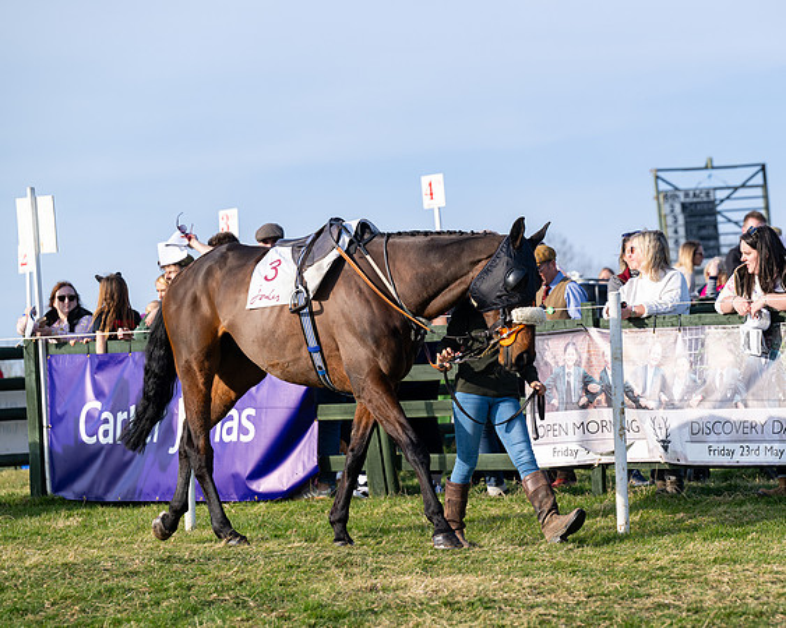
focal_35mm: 164
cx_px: 472
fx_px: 3803
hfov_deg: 11.8
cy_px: 314
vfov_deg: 9.4
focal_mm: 145
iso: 125
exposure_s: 1/1000
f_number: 4.5
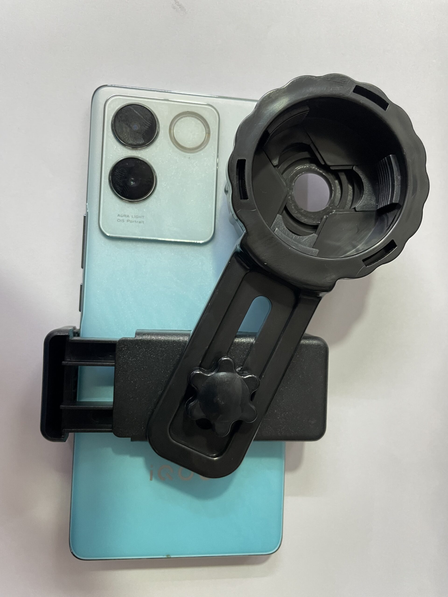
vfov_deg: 67.3
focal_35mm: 26
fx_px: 449
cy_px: 298
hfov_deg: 53.1
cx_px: 224
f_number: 1.6
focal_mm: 4.2
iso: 400
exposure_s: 1/50
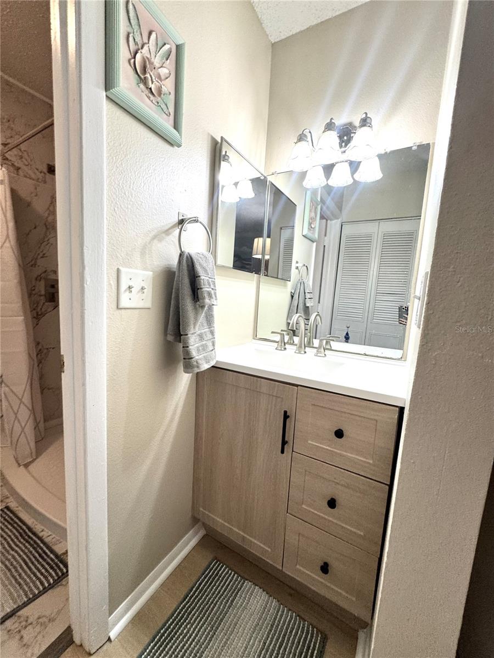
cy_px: 329
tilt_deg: -6.2
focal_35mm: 14
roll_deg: -1.8
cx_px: 247
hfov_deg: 85.7
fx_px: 266
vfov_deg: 102.1
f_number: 2.2
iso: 125
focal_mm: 2.22
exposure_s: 1/120
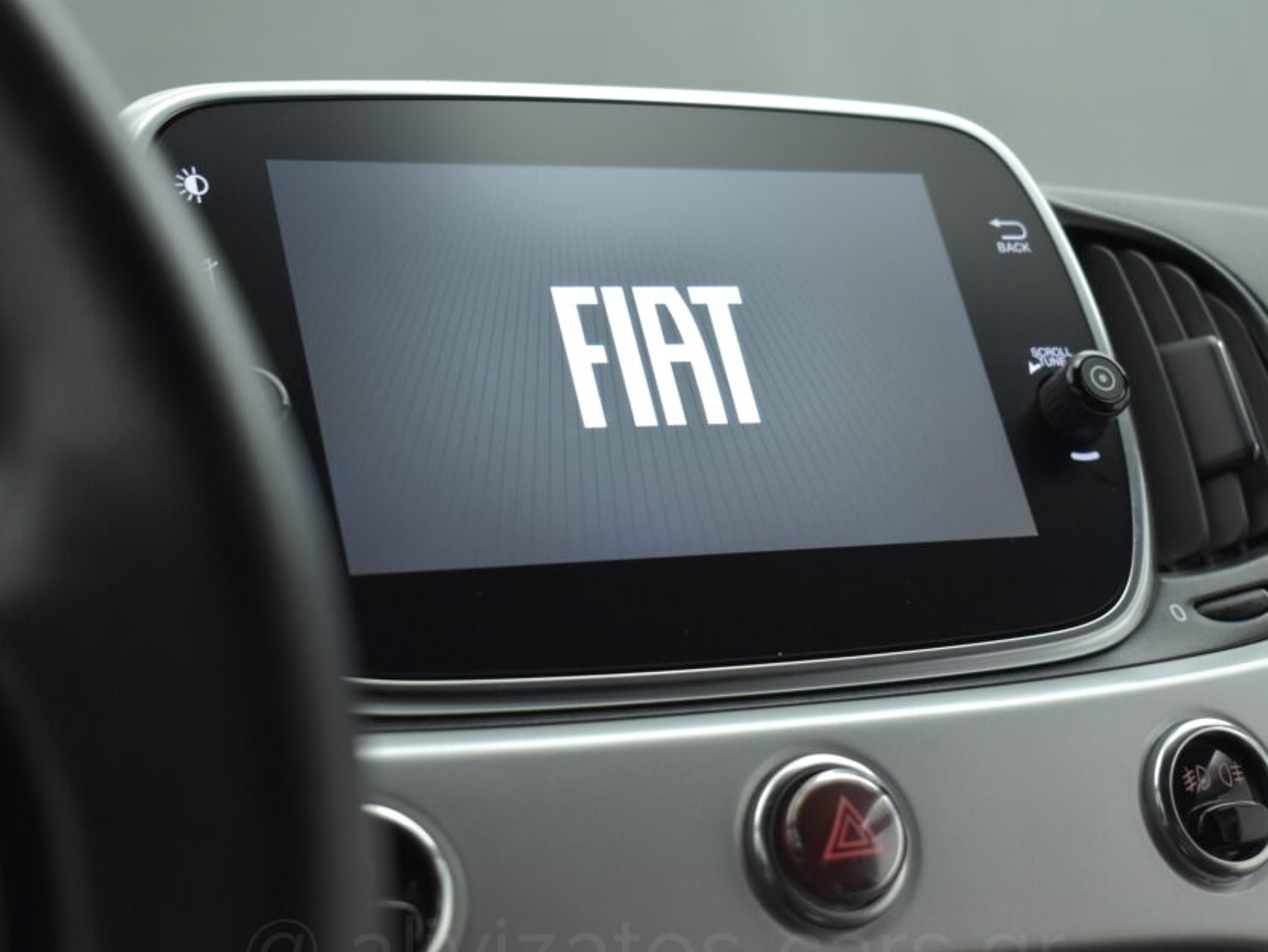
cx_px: 654
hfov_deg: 29.0
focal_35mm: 67
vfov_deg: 21.9
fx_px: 2455
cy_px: 512
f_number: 4.8
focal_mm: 38
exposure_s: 1/100
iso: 1600
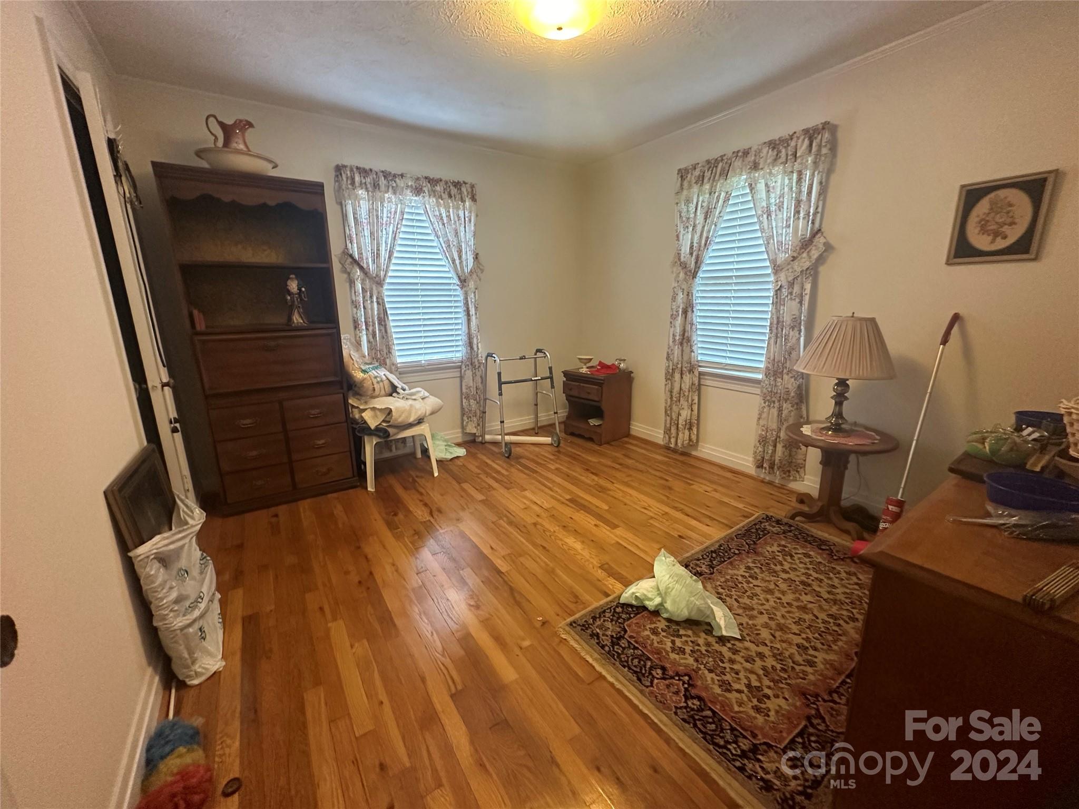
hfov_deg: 102.1
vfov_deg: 85.7
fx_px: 436
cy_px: 404
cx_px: 540
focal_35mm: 14
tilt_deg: -13.6
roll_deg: +0.4
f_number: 2.2
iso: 400
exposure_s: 1/60
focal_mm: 2.22
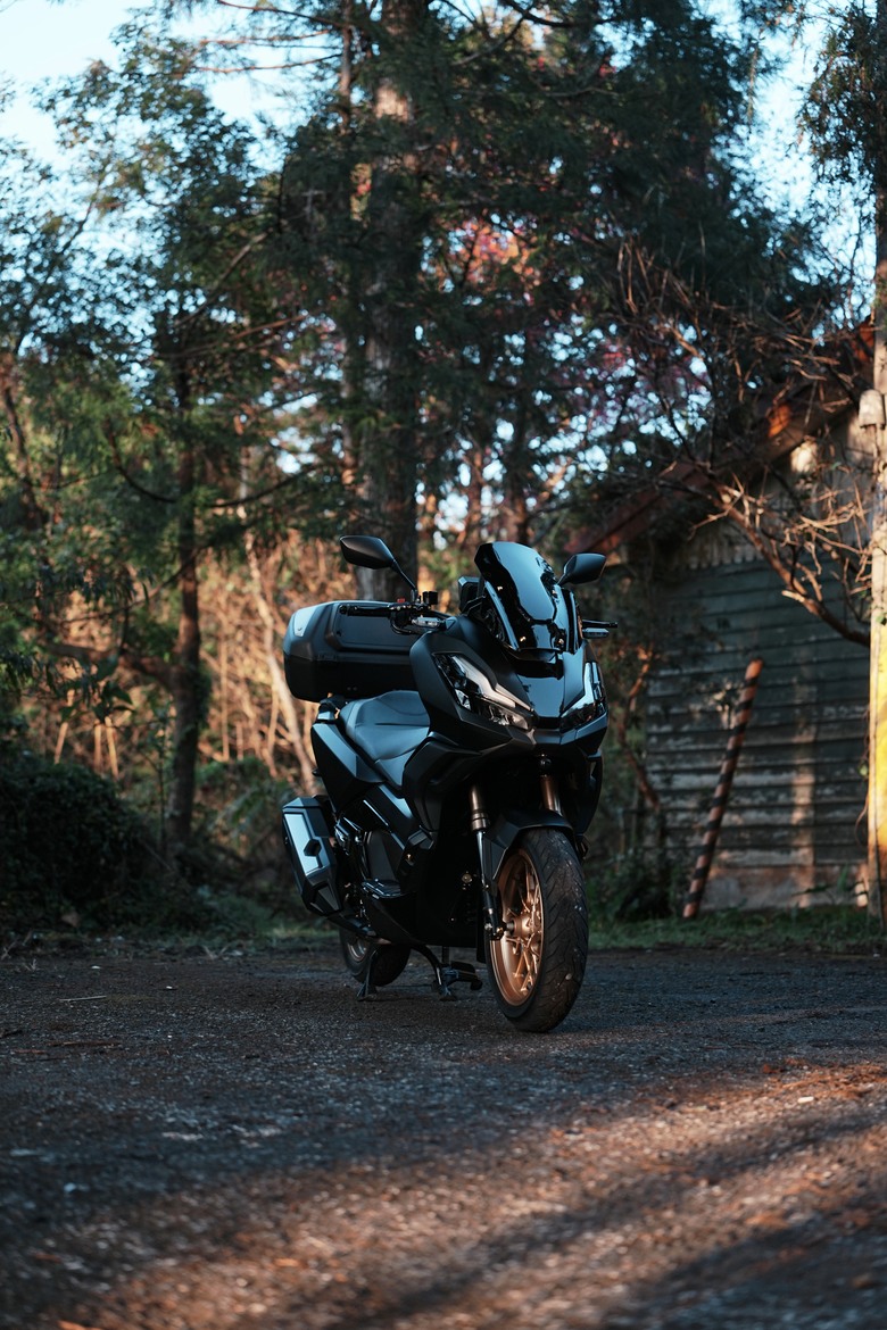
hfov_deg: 27.0
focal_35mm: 50
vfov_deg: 39.6
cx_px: 444
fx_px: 1848
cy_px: 665
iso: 320
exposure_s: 1/800
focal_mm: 50
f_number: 2
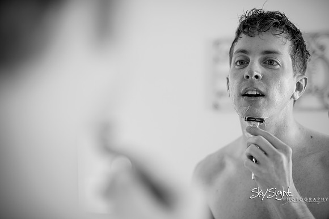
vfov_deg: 27.0
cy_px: 110
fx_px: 457
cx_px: 164
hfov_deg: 39.6
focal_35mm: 50
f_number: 2
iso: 250
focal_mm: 50
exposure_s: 1/160
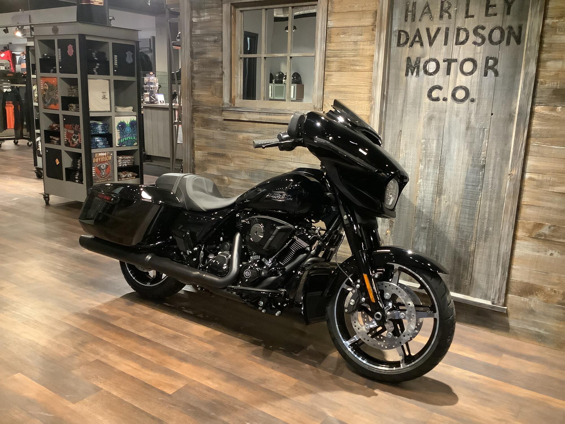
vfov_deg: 45.4
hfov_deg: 58.4
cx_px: 282
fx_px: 506
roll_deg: -1.4
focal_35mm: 31
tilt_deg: -16.0
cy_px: 212
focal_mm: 3.3
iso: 400
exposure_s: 1/30
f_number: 2.4
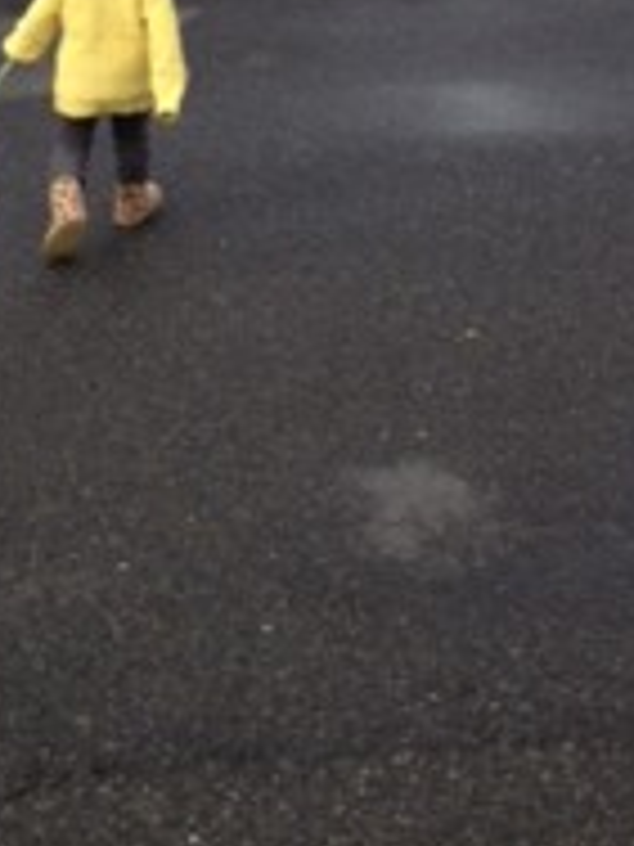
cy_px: 22
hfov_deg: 17.6
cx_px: 261
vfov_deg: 22.5
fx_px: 2051
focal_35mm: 84
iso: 50
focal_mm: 4.28
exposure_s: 1/290
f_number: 2.4
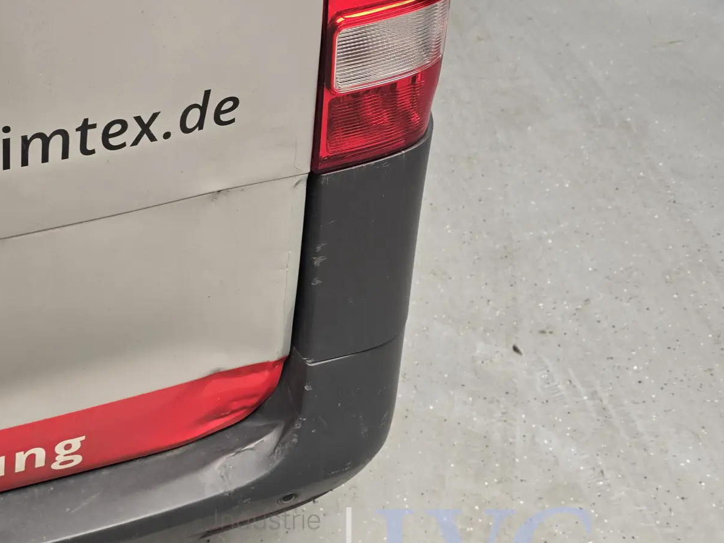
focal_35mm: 37
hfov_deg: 49.4
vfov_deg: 38.6
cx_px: 250
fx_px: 774
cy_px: 248
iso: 80
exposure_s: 1/180
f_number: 1.7
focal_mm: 6.3
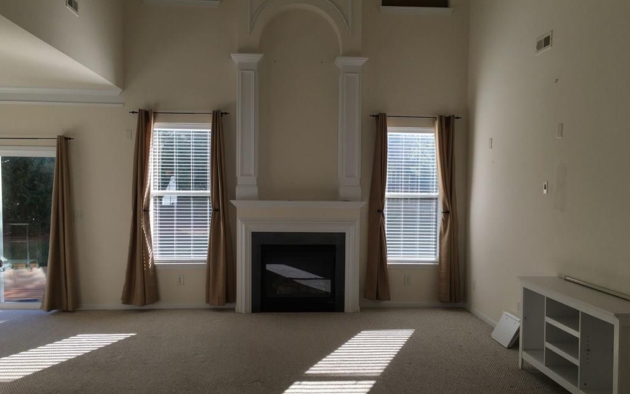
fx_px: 532
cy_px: 207
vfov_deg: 40.6
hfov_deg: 61.2
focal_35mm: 31
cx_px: 315
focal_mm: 4.15
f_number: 2.2
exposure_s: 1/264
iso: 25
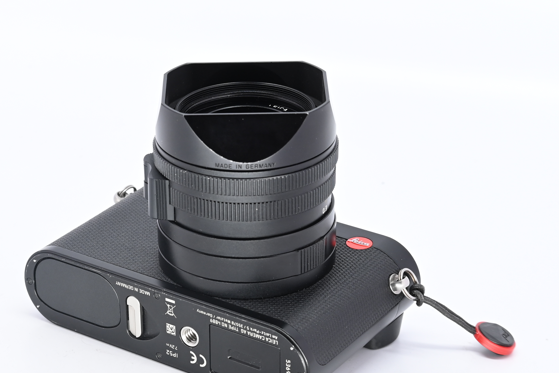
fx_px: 1630
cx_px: 199
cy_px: 212
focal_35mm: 105
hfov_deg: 19.4
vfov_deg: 13.0
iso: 500
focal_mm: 50
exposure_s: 1/100
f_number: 9
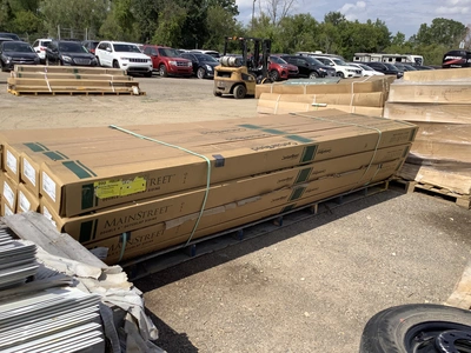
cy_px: 176
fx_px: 422
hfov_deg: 58.4
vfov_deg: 45.4
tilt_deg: -16.5
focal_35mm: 31
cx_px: 236
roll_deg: -4.9
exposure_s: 1/1852
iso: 25
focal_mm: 3.3
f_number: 2.4
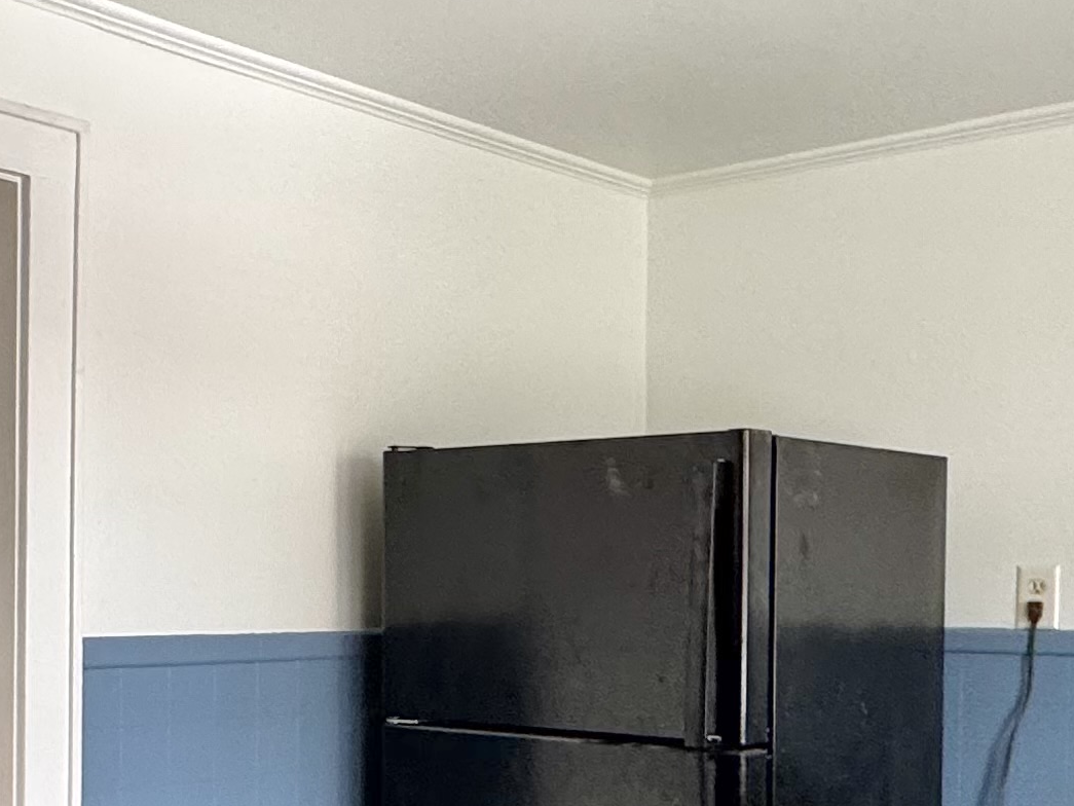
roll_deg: -0.8
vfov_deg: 26.6
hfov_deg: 35.0
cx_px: 320
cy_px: 635
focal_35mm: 54
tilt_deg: -2.2
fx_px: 1676
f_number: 2.2
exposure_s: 1/99
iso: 200
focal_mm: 2.22
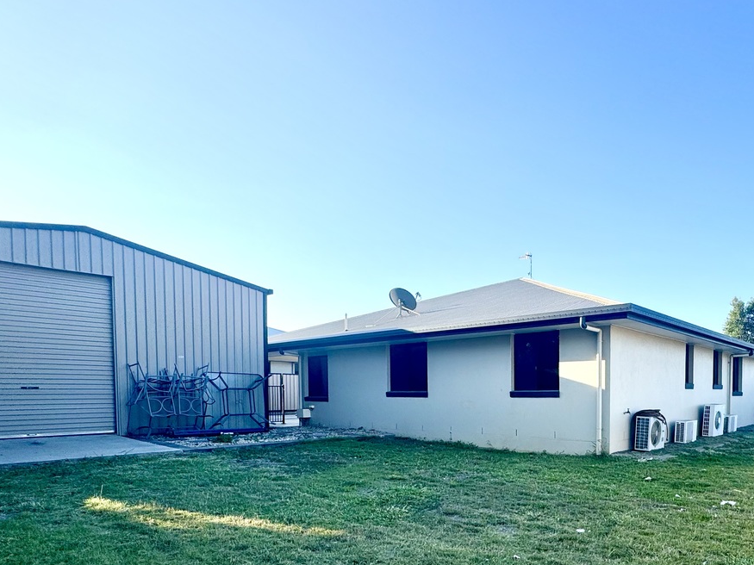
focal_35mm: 24
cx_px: 517
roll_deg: +0.5
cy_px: 415
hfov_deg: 69.1
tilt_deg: -1.9
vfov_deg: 54.5
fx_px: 523
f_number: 2.2
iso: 40
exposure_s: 1/720
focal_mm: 2.22
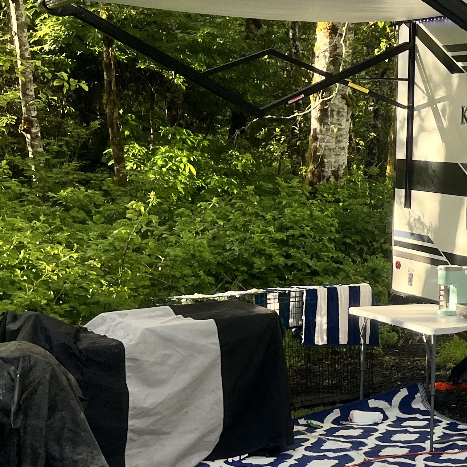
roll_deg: -2.0
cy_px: 190
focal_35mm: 72
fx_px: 1099
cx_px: 703
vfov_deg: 24.0
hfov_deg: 20.5
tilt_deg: -0.4
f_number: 1.6
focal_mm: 5.1
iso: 50
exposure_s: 1/473
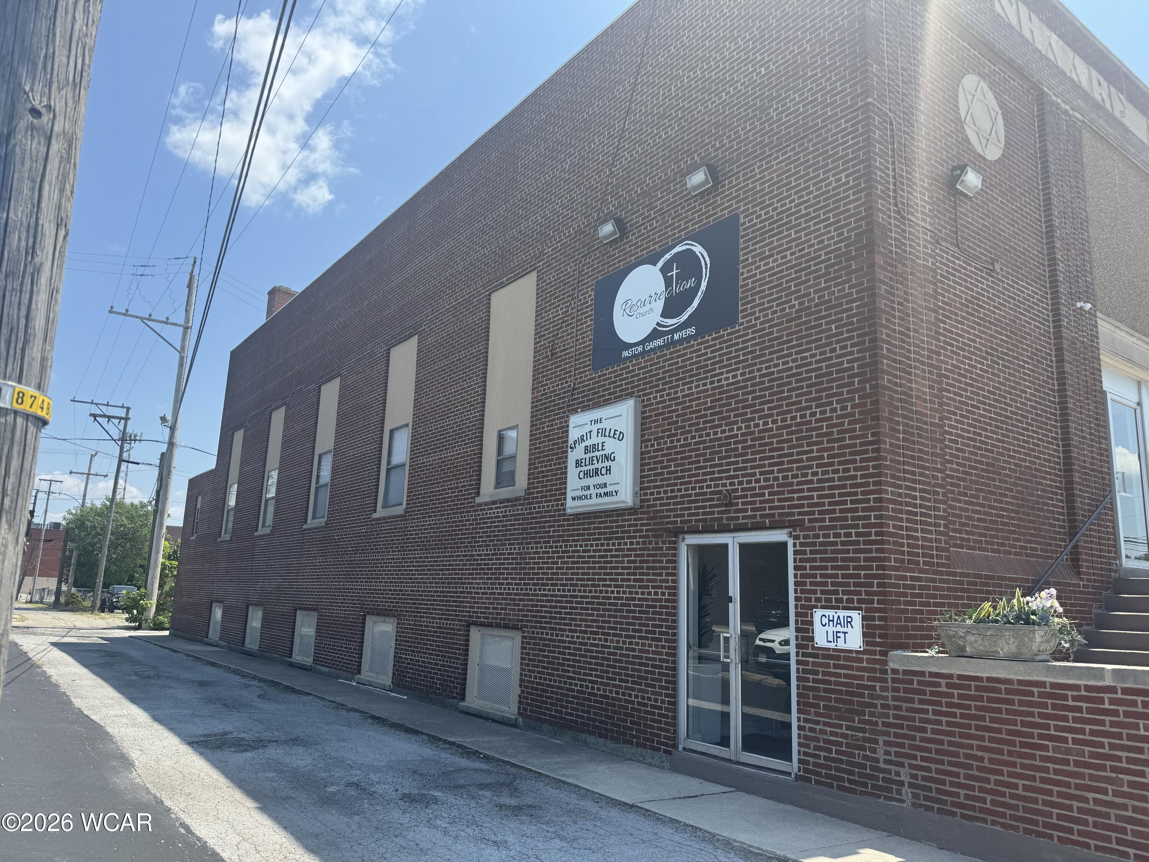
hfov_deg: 71.6
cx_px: 574
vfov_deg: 56.8
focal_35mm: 24
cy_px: 431
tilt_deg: +11.2
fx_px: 797
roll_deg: -2.4
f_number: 1.78
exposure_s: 1/3096
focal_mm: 6.76
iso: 80
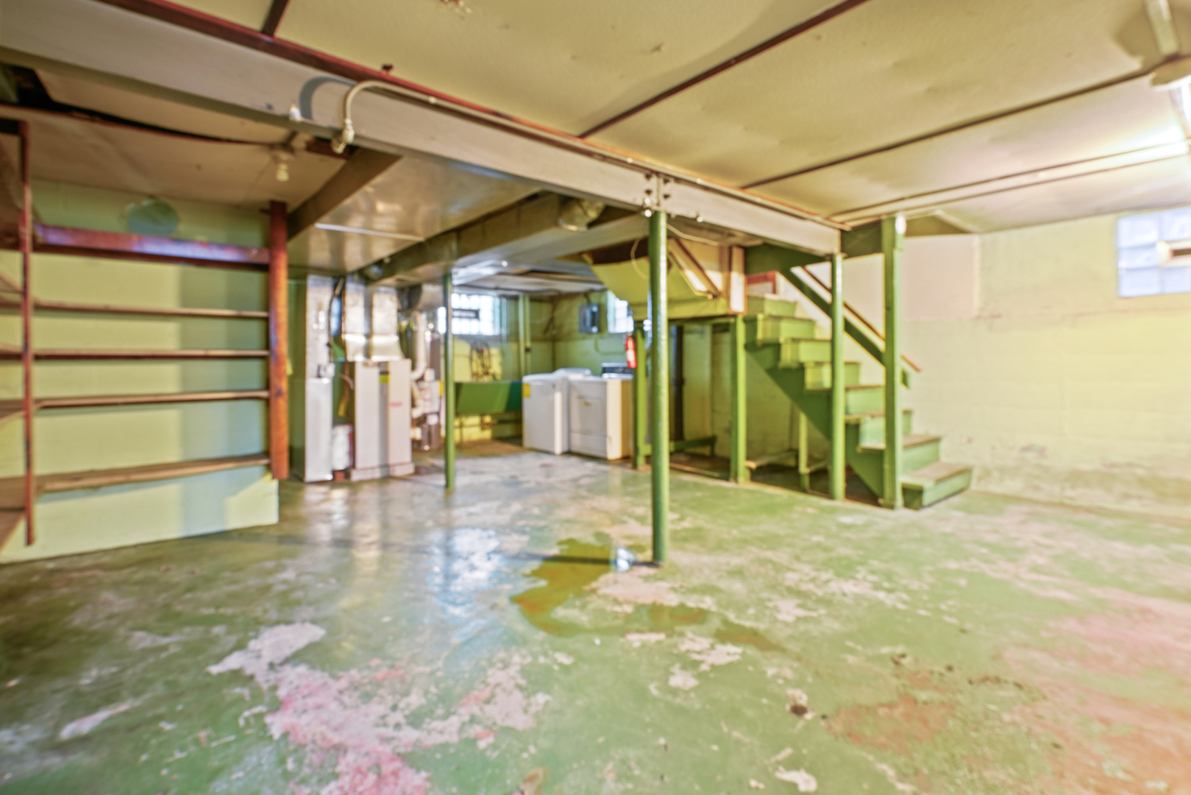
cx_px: 596
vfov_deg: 73.8
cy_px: 398
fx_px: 529
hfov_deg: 96.7
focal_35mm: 16
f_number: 9
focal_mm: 16
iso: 500
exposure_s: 30
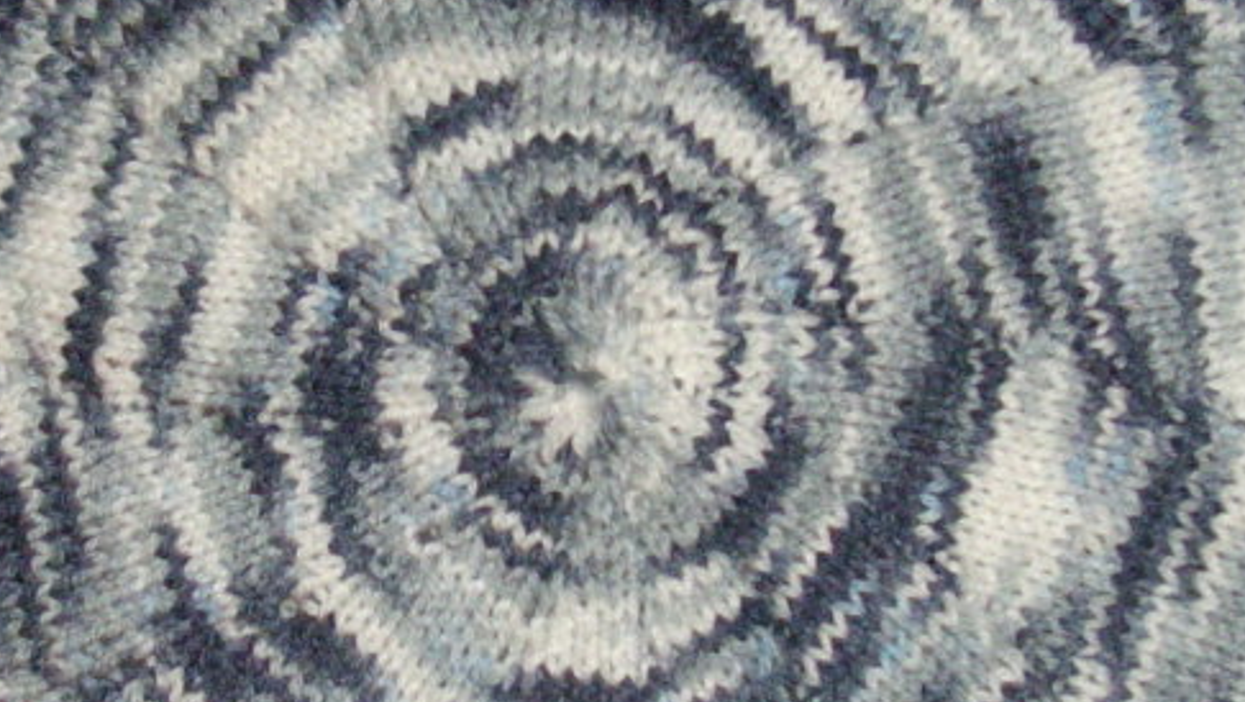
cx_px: 574
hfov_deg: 16.6
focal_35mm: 129
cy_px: 331
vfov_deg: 9.4
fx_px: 4261
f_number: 2.7
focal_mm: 6
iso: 160
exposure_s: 1/50
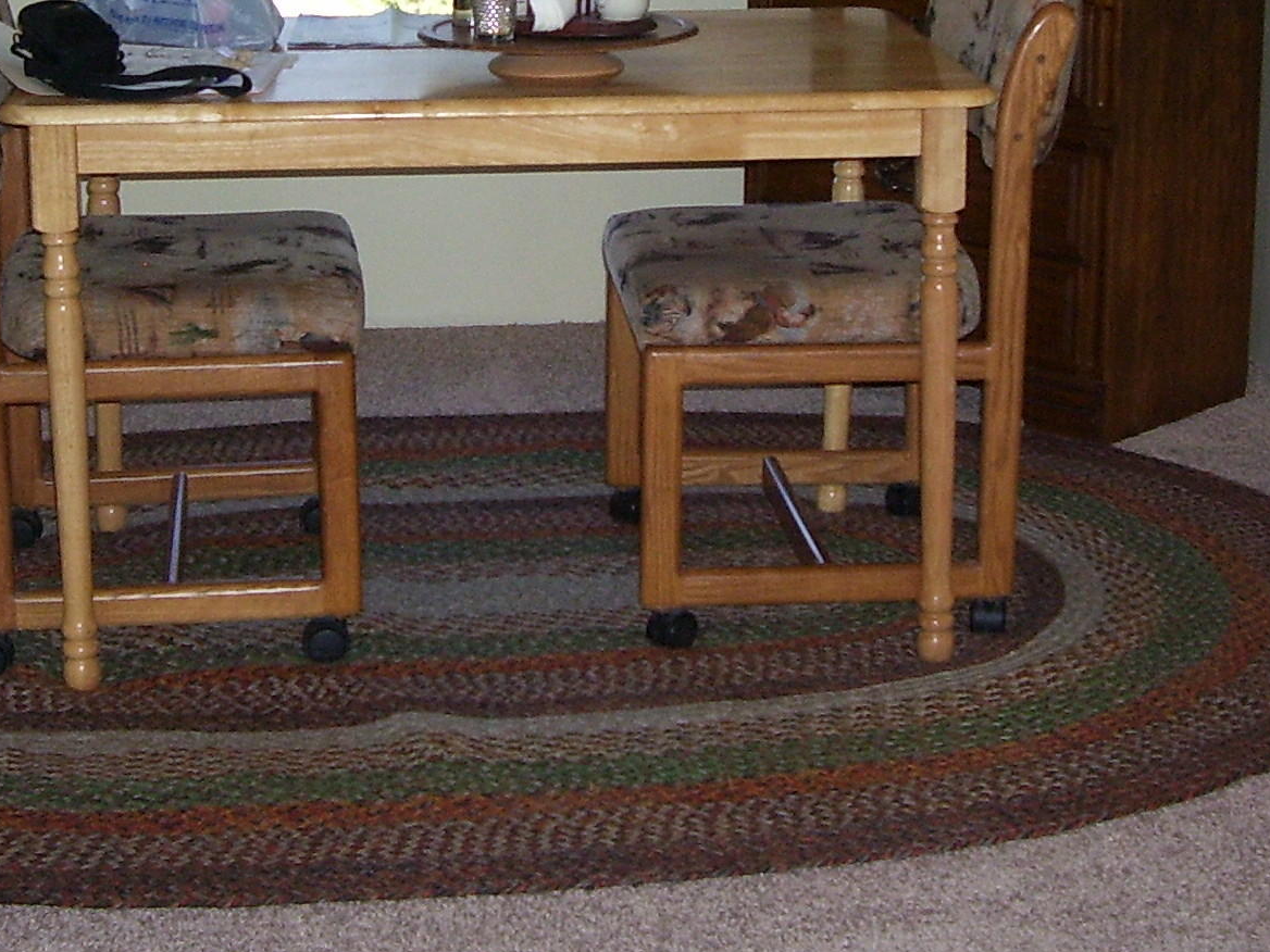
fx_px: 2752
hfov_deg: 26.0
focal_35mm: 75
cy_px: 93
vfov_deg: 19.3
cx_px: 560
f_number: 2.7
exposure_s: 1/60
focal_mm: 5.6
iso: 125
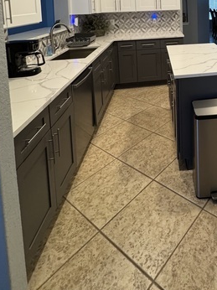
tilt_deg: -4.0
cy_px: 18
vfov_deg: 54.8
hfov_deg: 45.8
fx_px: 226
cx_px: 200
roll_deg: +1.1
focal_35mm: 27
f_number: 2.2
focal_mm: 2.22
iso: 250
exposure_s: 1/60
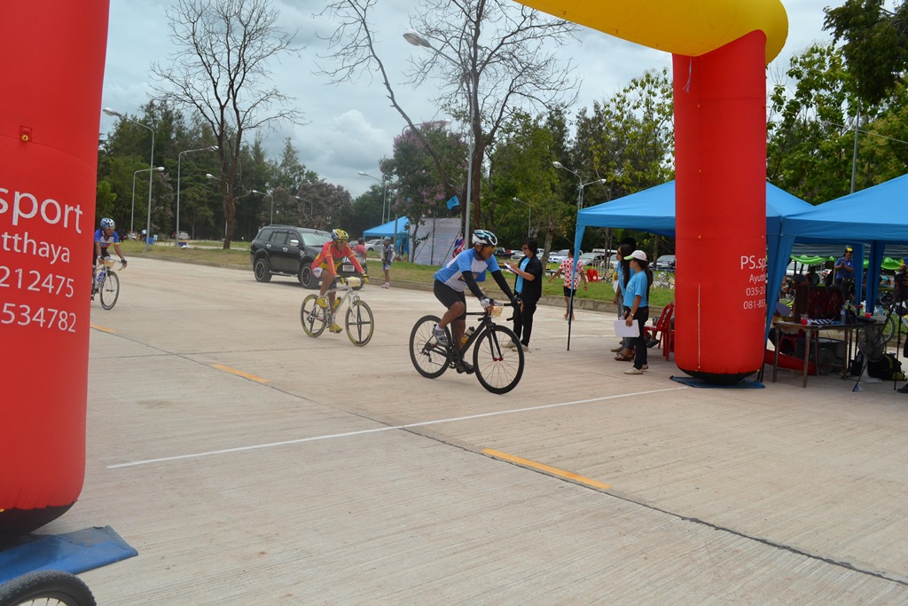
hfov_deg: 61.9
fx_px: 757
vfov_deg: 43.6
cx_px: 454
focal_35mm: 30
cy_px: 303
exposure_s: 1/2000
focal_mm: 20
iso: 400
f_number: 7.1
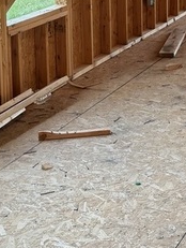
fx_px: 800
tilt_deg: -10.9
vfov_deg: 17.4
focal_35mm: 112
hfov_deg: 12.8
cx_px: 237
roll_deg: +0.1
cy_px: 42
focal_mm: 6.76
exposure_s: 1/121
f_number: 1.78
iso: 100
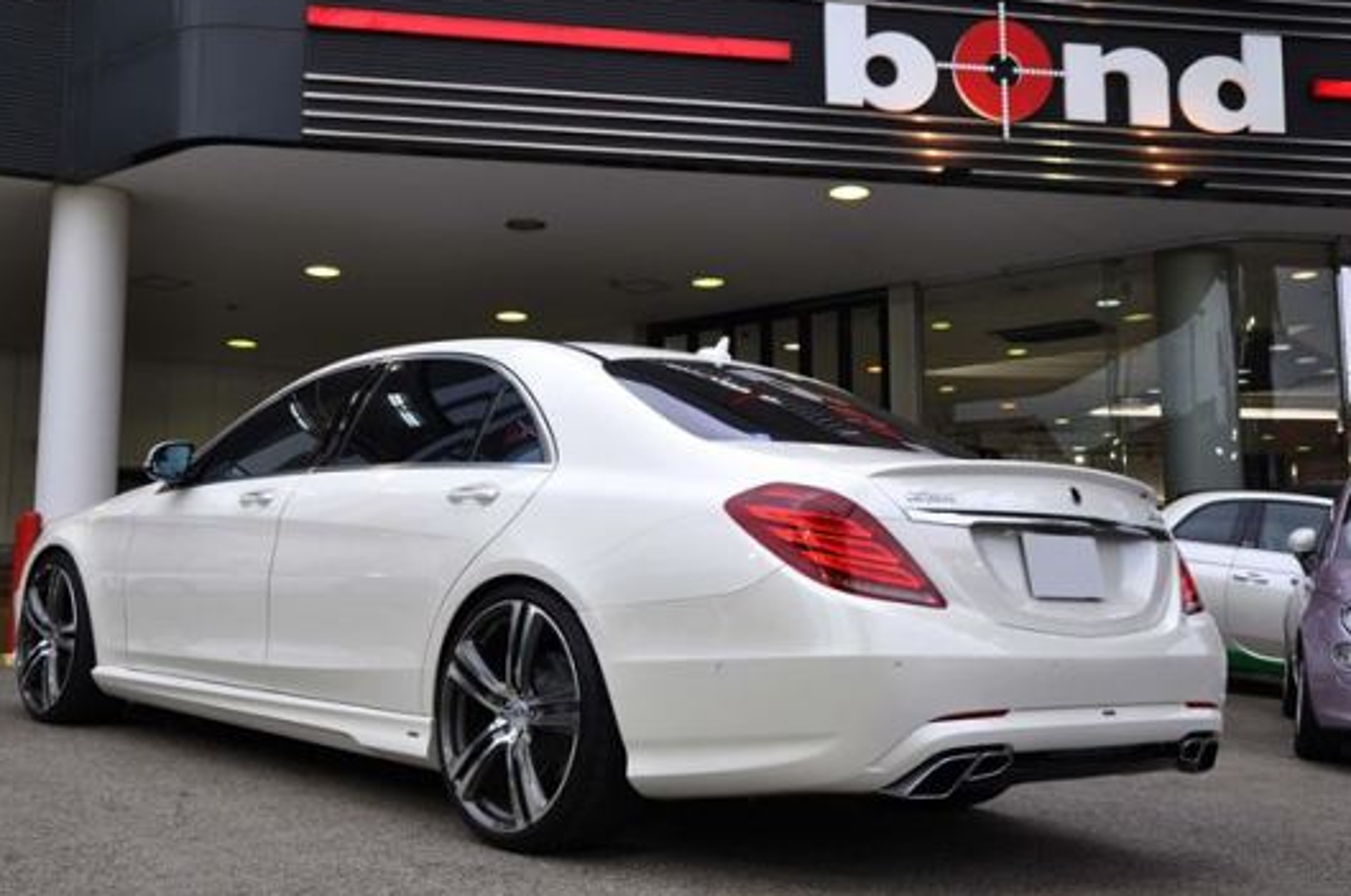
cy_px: 420
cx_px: 638
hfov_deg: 46.9
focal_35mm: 42
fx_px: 1557
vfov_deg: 32.1
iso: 400
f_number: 5.6
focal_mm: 25
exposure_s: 1/125
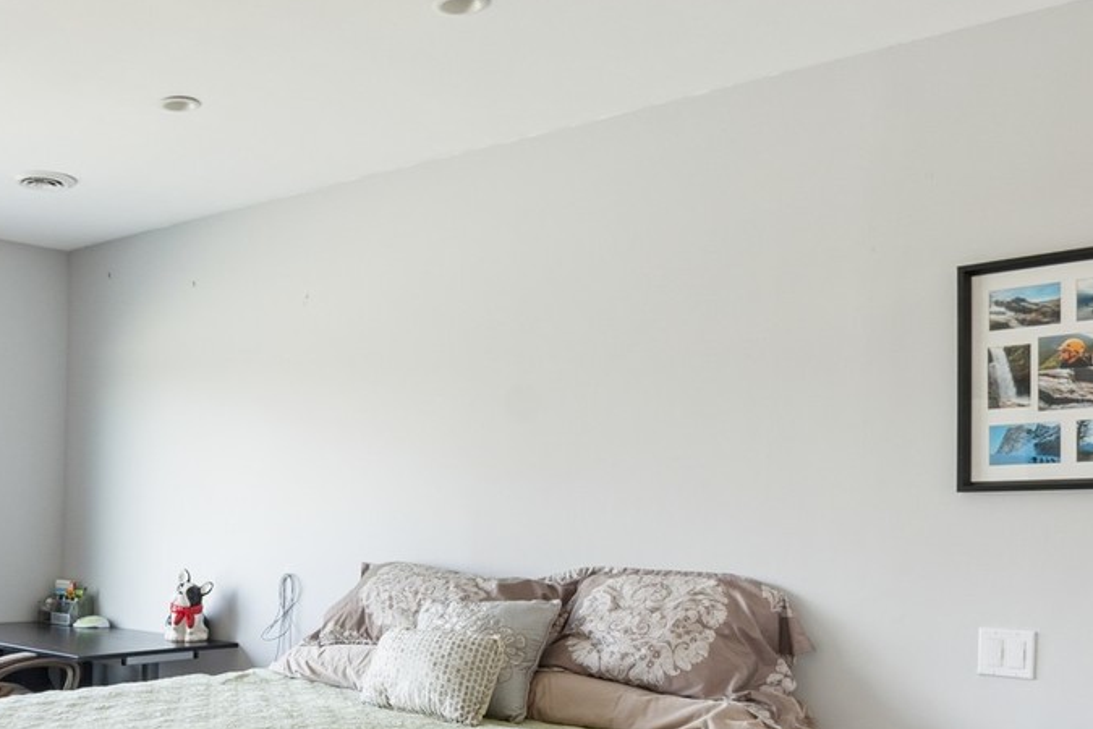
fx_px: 1093
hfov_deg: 49.7
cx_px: 203
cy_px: 530
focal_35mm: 36
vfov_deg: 36.2
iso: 200
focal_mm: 10
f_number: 8
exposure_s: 1/13
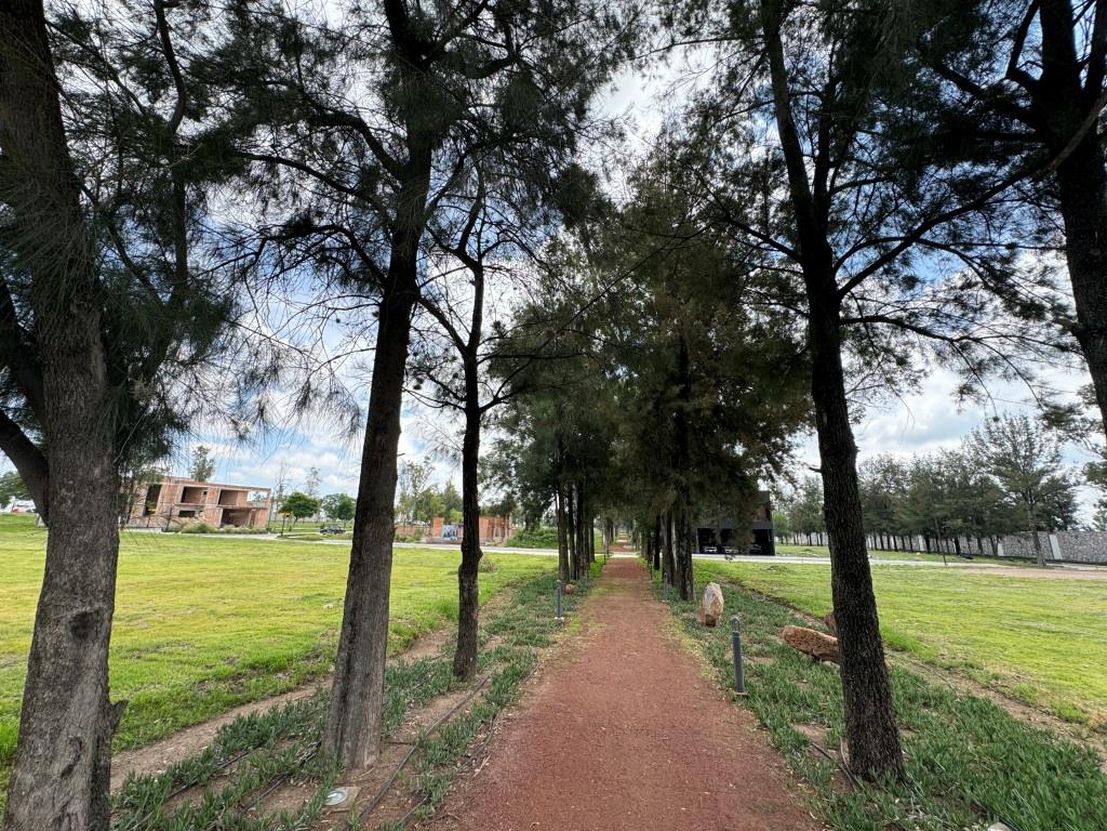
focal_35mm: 14
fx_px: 448
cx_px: 554
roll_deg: -0.5
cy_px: 416
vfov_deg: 85.7
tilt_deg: +14.0
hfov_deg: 102.1
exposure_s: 1/362
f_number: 2.2
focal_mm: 2.22
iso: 40
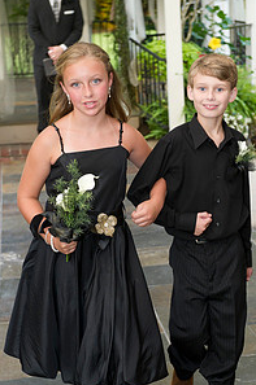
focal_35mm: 94
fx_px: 1006
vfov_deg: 21.6
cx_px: 162
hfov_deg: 14.5
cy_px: 254
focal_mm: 62
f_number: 4
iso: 800
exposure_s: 1/125
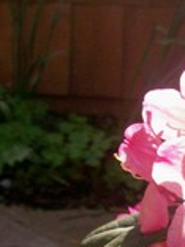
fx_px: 891
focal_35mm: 125
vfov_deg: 15.5
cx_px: 265
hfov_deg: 11.4
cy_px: 239
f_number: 2.7
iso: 80
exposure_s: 1/739
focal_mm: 6
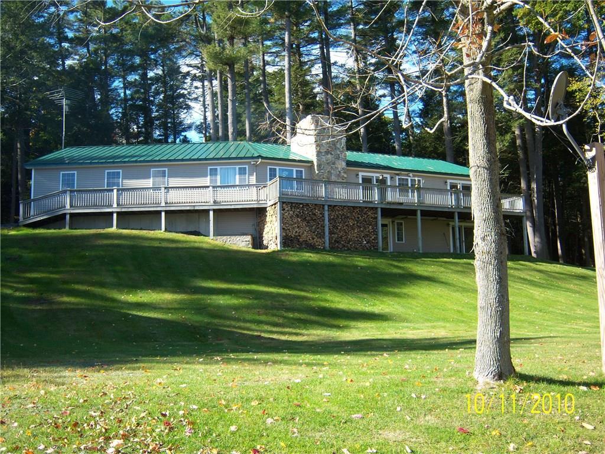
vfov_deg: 39.7
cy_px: 227
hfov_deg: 51.4
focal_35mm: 36
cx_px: 302
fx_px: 629
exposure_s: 1/400
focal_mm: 7.5
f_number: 2.8
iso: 80
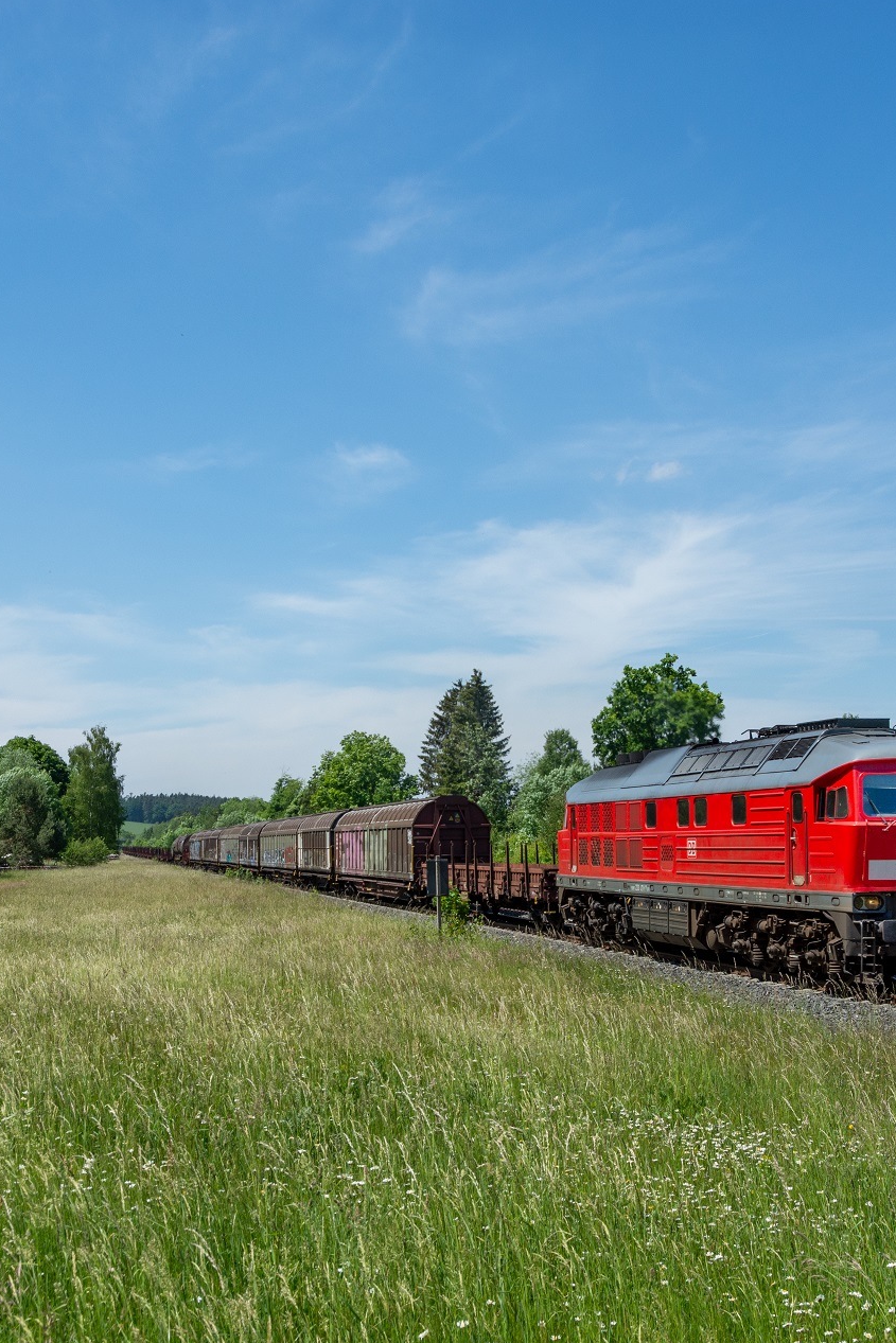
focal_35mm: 50
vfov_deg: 39.6
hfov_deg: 27.0
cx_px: 411
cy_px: 669
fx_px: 1866
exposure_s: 1/800
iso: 250
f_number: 7.1
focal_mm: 22
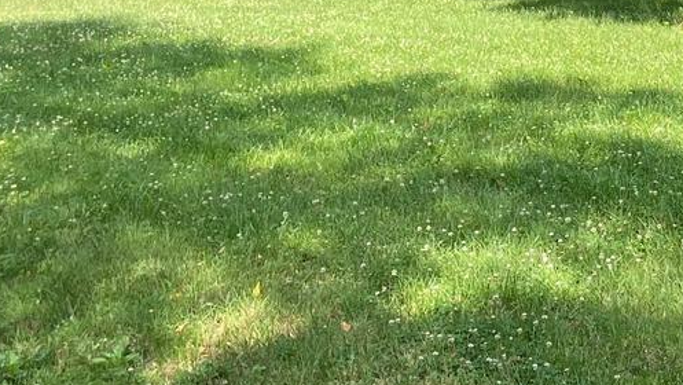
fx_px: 1486
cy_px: -88
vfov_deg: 14.3
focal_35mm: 82
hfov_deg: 24.2
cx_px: 753
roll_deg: +0.1
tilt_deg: -0.6
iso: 32
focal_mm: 4.2
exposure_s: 1/917
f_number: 1.6
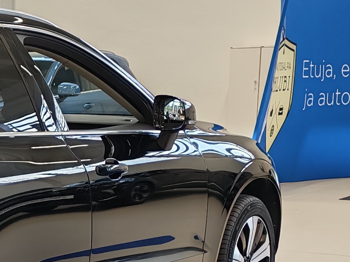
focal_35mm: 107
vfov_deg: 13.6
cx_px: -175
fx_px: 1082
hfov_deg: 16.7
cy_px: 283
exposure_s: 1/100
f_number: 1.9
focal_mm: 6.12
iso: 147
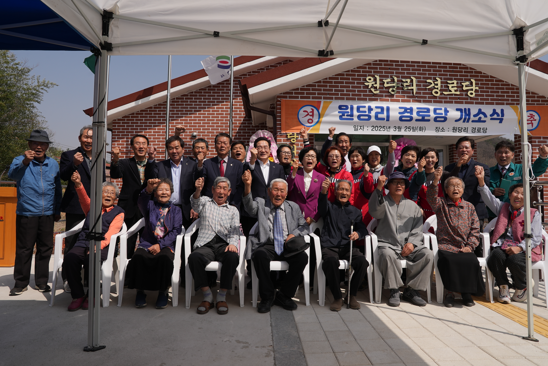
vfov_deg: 53.2
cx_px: 274
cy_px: 183
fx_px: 366
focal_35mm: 24
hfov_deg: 73.7
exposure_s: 1/250
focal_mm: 24
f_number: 11
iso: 100
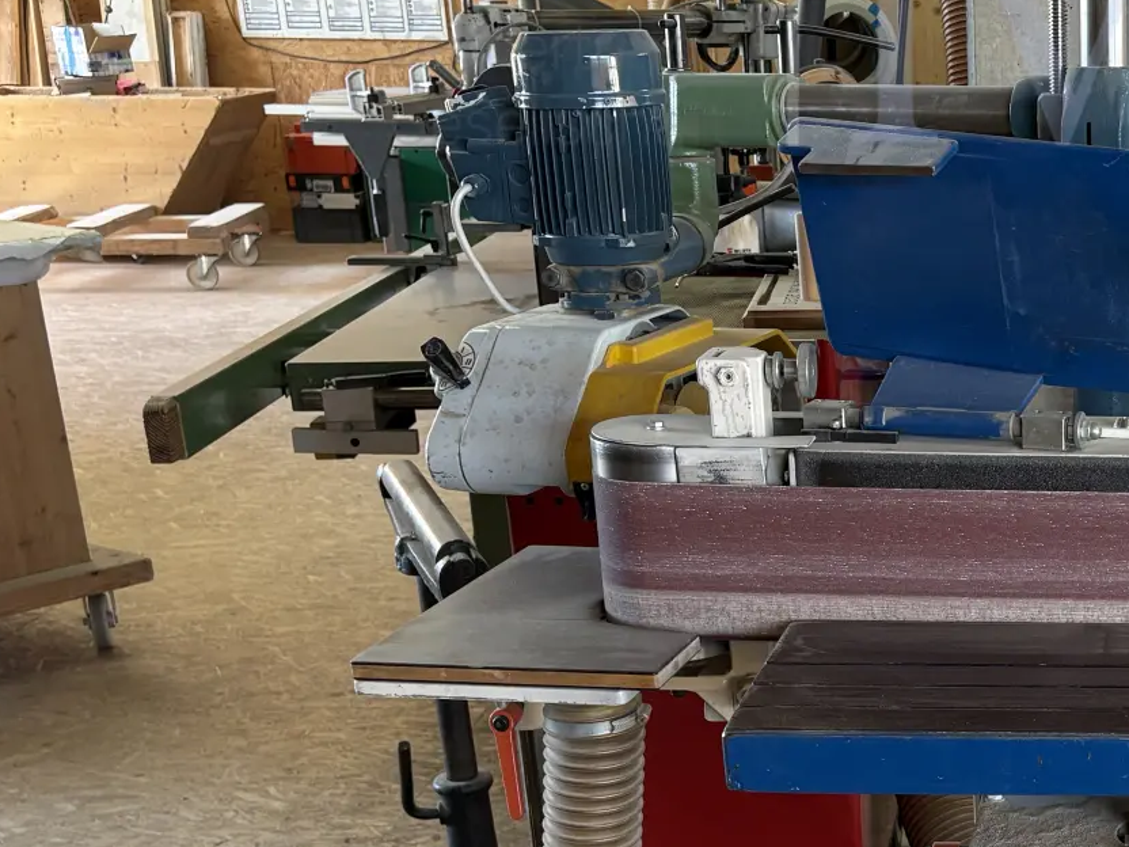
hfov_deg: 29.8
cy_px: 726
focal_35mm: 60
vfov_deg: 23.9
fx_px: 1957
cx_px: 1157
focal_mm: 5.96
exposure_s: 1/94
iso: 125
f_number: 1.6
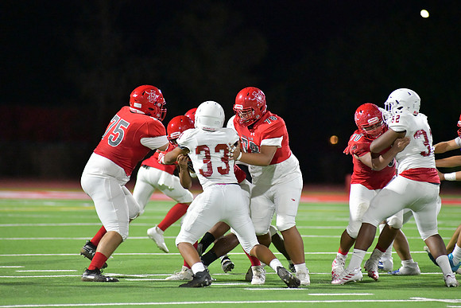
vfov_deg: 4.6
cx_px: 230
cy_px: 154
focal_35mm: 300
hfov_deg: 6.9
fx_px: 3842
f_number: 4
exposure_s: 1/1250
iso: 11400
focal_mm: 300
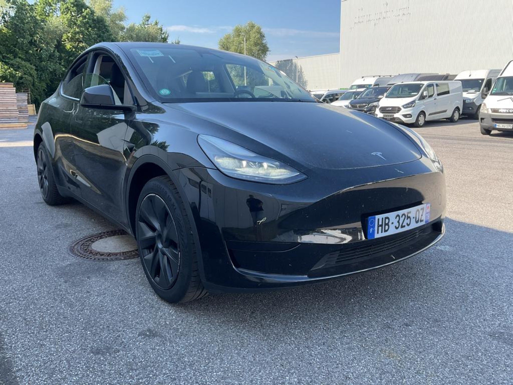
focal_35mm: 29
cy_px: 192
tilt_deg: -12.5
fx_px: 430
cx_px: 256
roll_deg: -0.8
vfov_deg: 48.2
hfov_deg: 61.7
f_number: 1.8
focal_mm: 3
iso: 16
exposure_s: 1/415
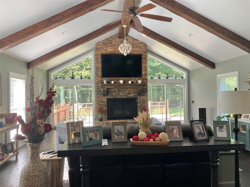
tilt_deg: +1.5
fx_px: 202
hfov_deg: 63.4
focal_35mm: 28
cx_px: 125
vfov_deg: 49.7
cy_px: 94
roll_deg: +0.1
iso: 50
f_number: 1.8
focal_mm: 3.99
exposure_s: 1/60
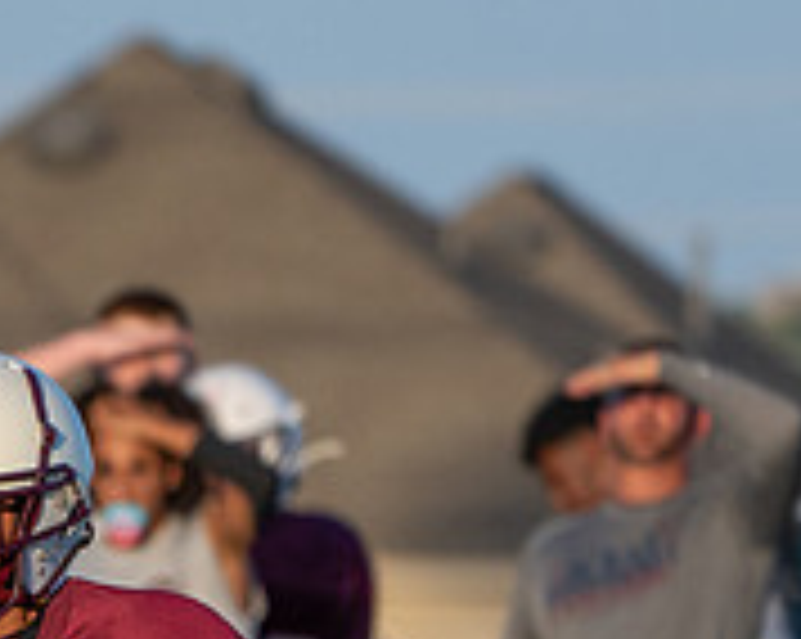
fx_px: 31329
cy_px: 1374
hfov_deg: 1.5
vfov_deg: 1.2
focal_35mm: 1323
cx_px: -931
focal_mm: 253
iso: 320
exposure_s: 1/1000
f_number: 5.6
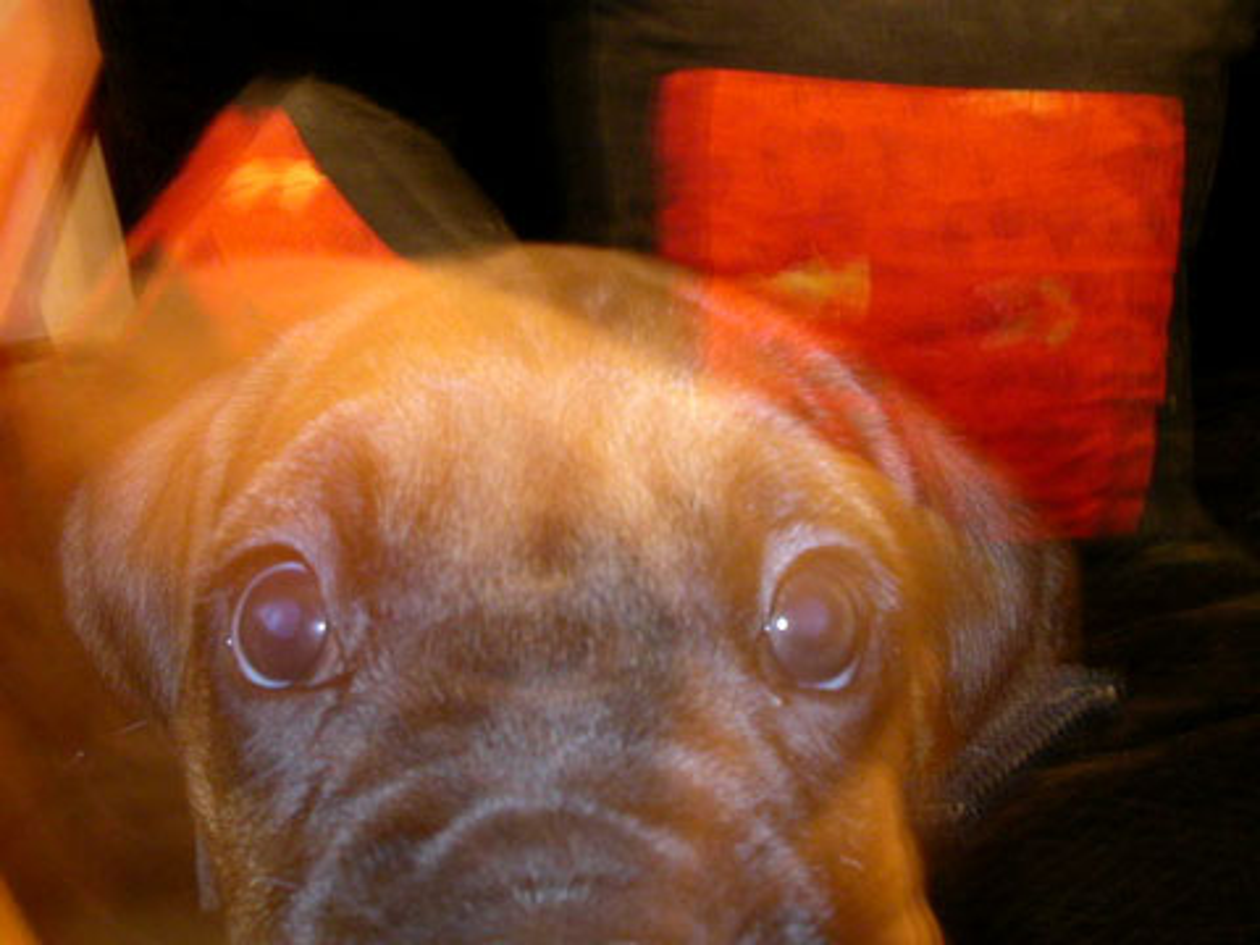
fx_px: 1347
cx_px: 630
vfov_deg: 38.7
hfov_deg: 50.1
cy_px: 472
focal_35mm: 37
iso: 200
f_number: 4.5
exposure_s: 1
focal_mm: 5.6
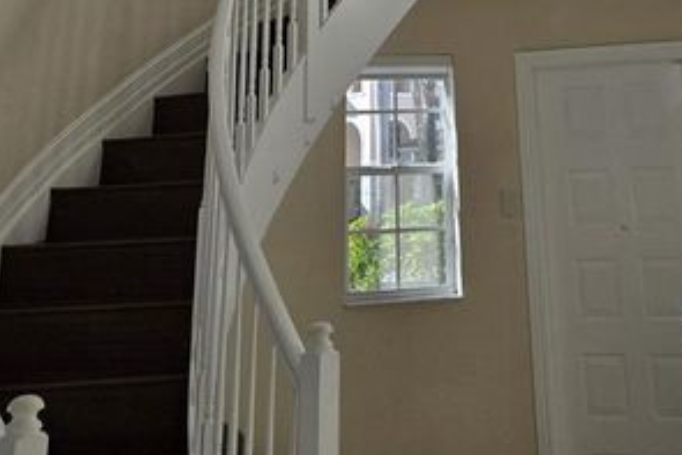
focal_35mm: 54
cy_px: -283
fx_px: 1023
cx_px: 462
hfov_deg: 36.4
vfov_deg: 20.4
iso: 80
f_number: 1.8
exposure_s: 1/1559
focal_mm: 5.4
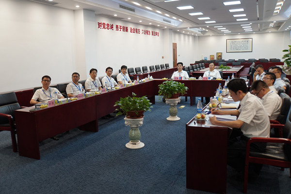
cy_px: 97
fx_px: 255
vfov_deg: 41.7
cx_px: 146
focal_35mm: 32
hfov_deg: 59.5
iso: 500
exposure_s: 1/60
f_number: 3.5
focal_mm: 21
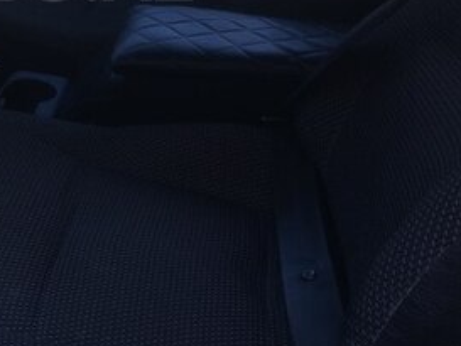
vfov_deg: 20.2
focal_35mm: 70
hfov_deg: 26.5
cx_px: 20
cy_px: -24
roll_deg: +0.3
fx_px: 933
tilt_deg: -14.9
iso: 32
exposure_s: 1/348
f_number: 2.2
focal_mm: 4.15
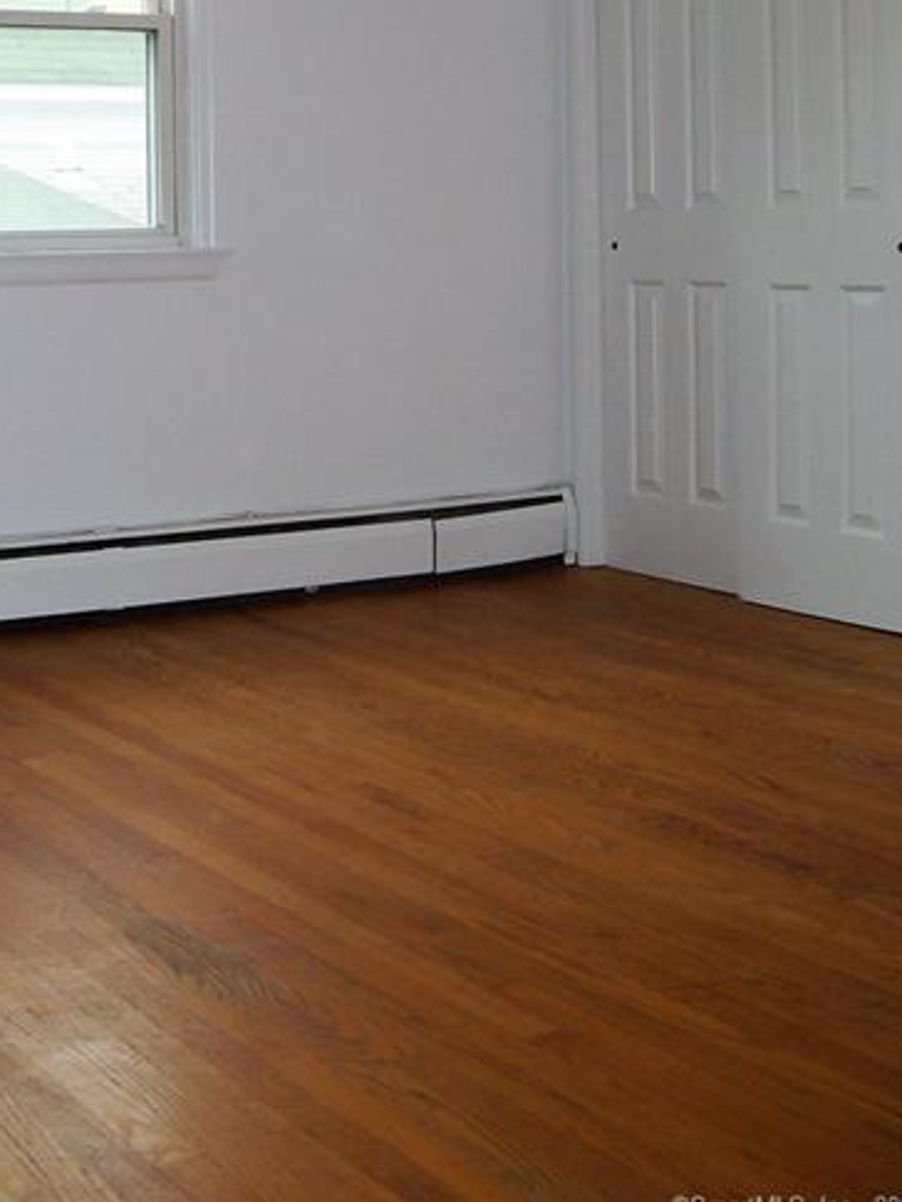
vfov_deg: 33.0
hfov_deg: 25.4
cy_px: 273
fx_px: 1979
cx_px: 226
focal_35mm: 57
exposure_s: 1/64
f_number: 2.7
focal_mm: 6
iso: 80
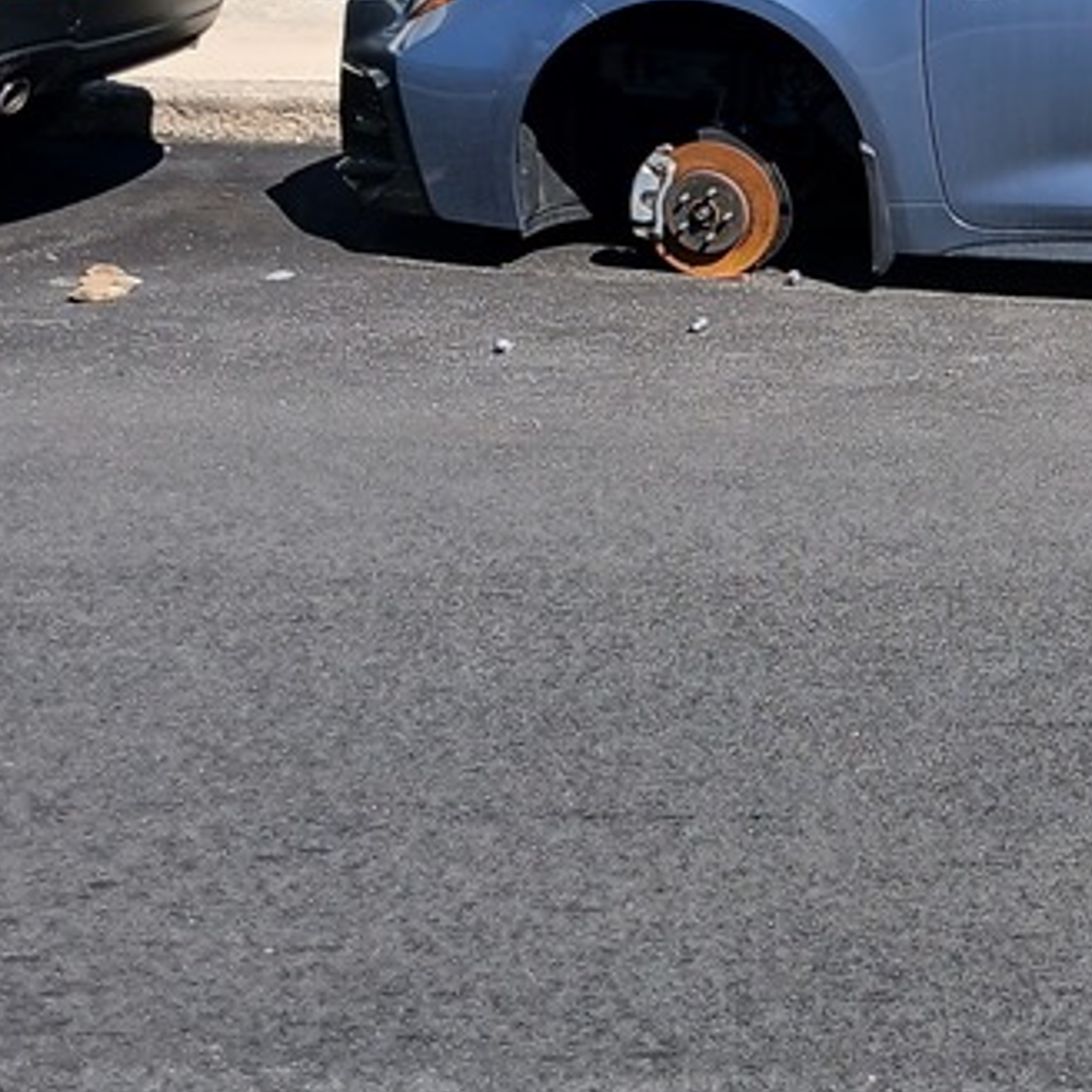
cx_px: 1348
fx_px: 2998
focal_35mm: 84
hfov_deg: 19.3
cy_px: 410
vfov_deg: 20.6
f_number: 1.8
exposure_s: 1/579
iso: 20
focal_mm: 3.98
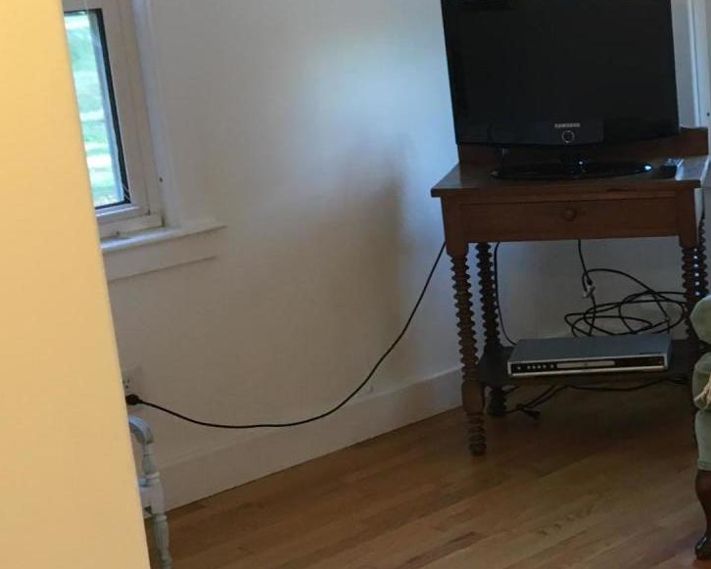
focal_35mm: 78
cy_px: 317
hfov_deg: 22.6
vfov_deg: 19.7
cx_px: 839
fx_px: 1642
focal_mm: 4.15
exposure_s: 1/30
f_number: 2.2
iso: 80
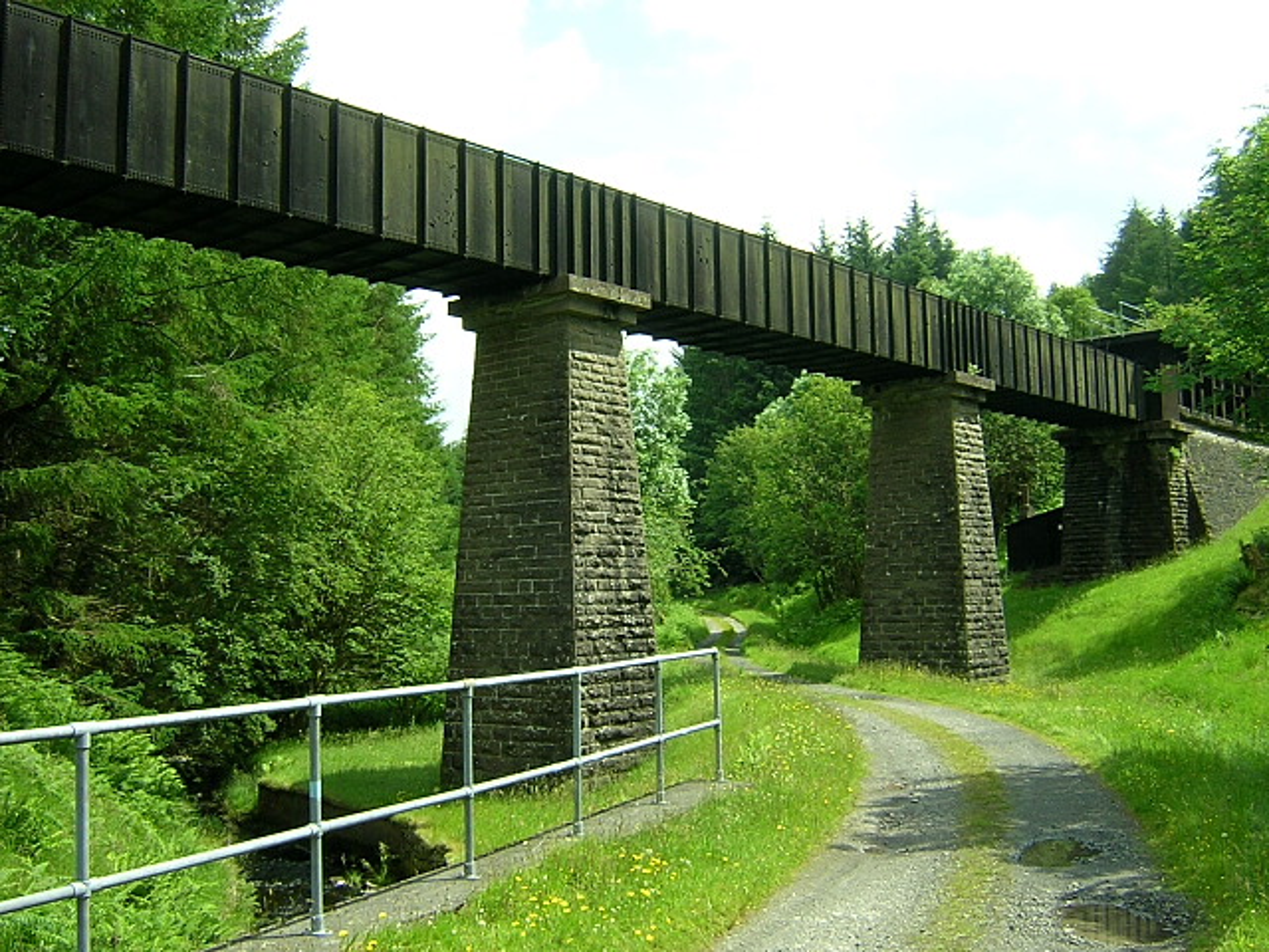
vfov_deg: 39.7
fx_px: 1320
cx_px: 634
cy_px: 476
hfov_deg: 51.4
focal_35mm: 36
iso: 100
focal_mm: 4.7
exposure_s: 1/157
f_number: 5.2
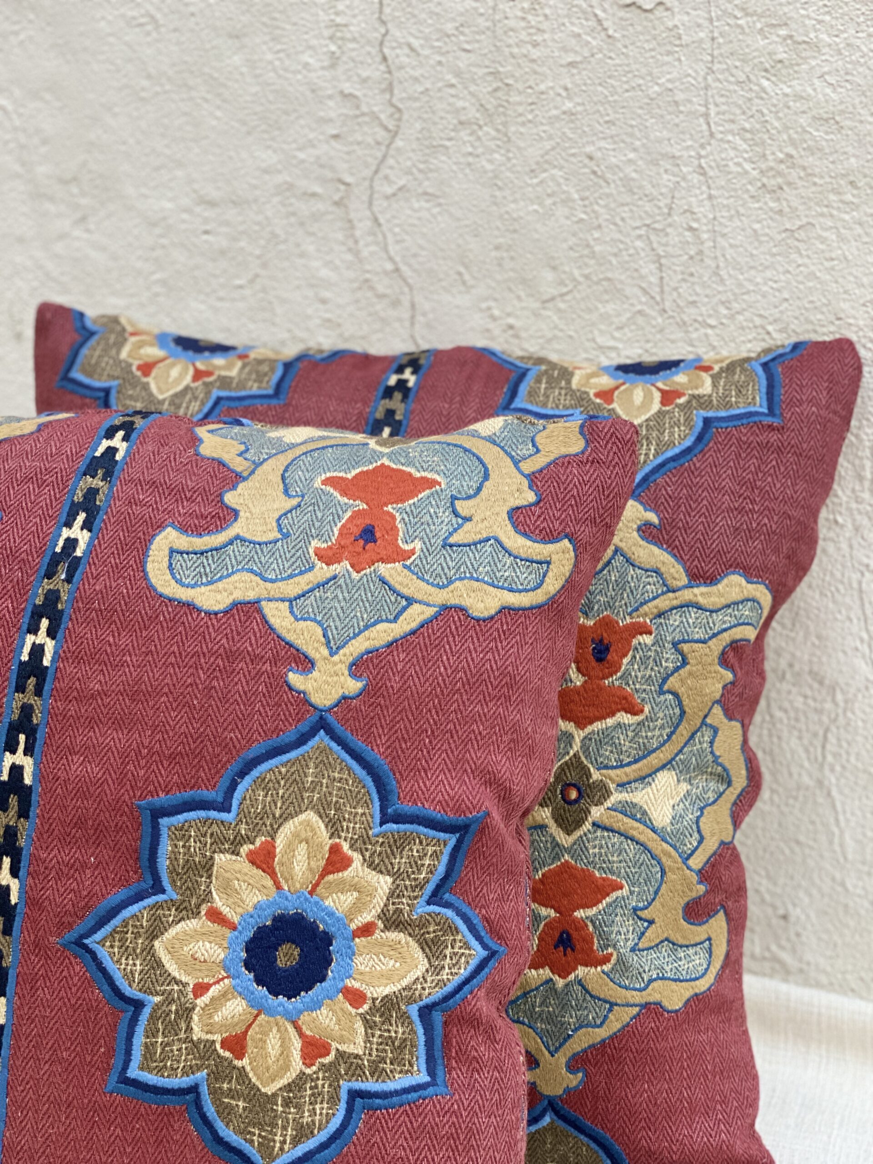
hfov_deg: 28.0
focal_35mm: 52
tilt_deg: -16.0
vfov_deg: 36.8
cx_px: 436
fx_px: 1749
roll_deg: +1.3
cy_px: 582
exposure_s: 1/122
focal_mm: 6
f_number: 2
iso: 250
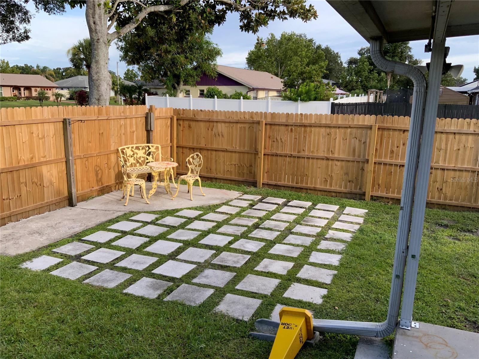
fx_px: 401
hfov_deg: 61.7
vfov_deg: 48.2
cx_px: 240
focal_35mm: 29
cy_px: 180
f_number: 1.8
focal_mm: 3
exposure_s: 1/365
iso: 16
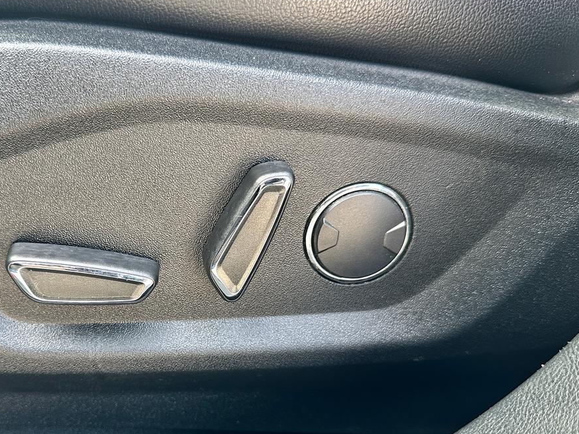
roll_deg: +0.8
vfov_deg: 40.4
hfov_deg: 51.7
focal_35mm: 35
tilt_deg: -23.2
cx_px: 197
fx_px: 585
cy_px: 270
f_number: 1.78
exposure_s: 1/103
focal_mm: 6.86
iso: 250
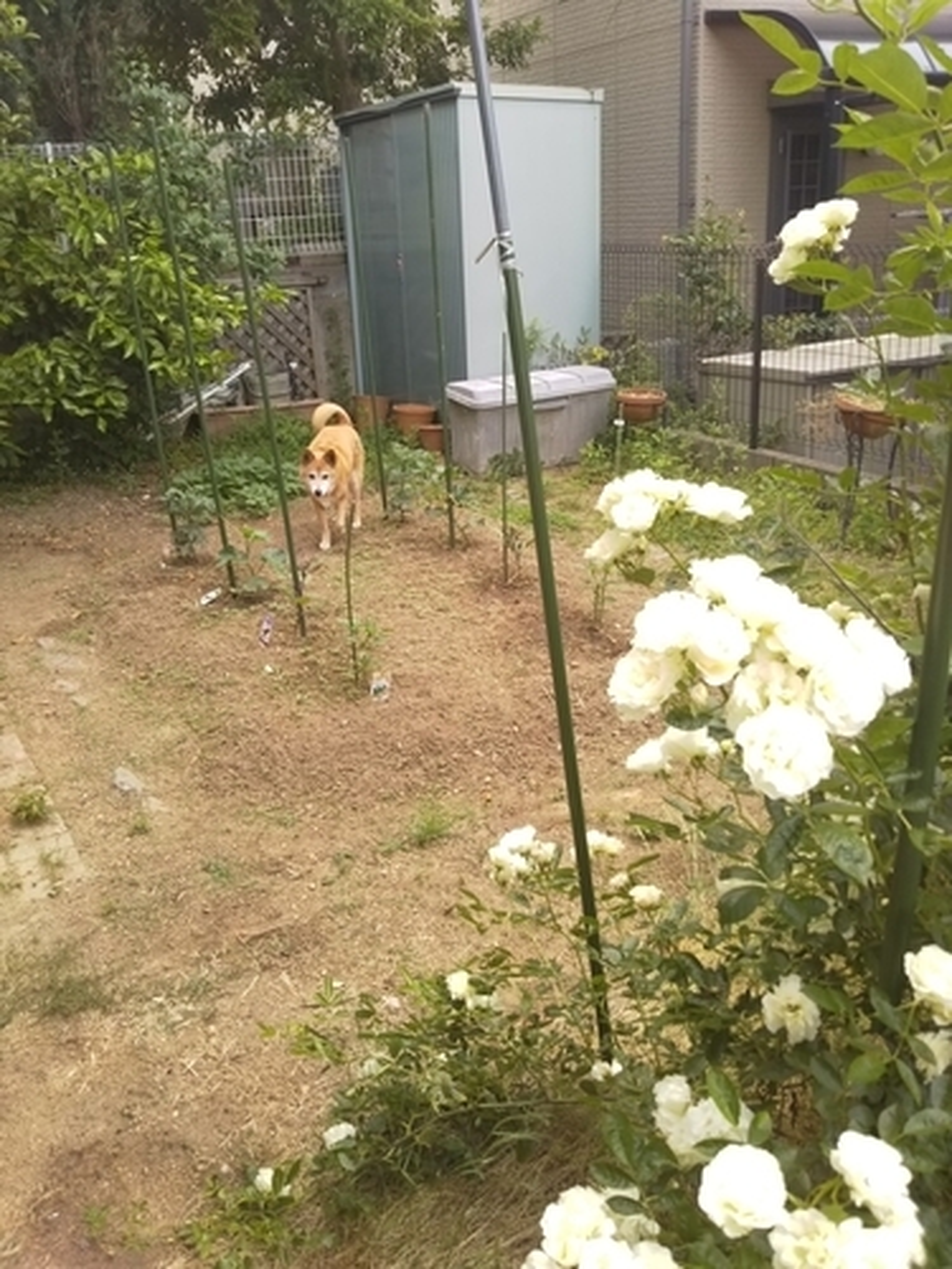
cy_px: 634
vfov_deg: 60.0
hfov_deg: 46.8
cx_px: 476
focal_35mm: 30
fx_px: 1100
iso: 64
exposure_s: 1/120
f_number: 2.2
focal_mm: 4
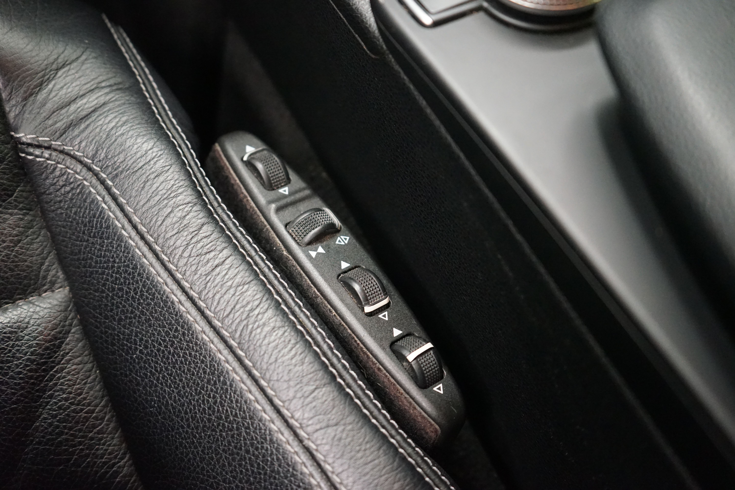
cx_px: 368
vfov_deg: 35.1
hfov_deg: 50.7
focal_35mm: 38
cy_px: 245
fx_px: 776
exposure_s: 1/50
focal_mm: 38
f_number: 4
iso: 6400
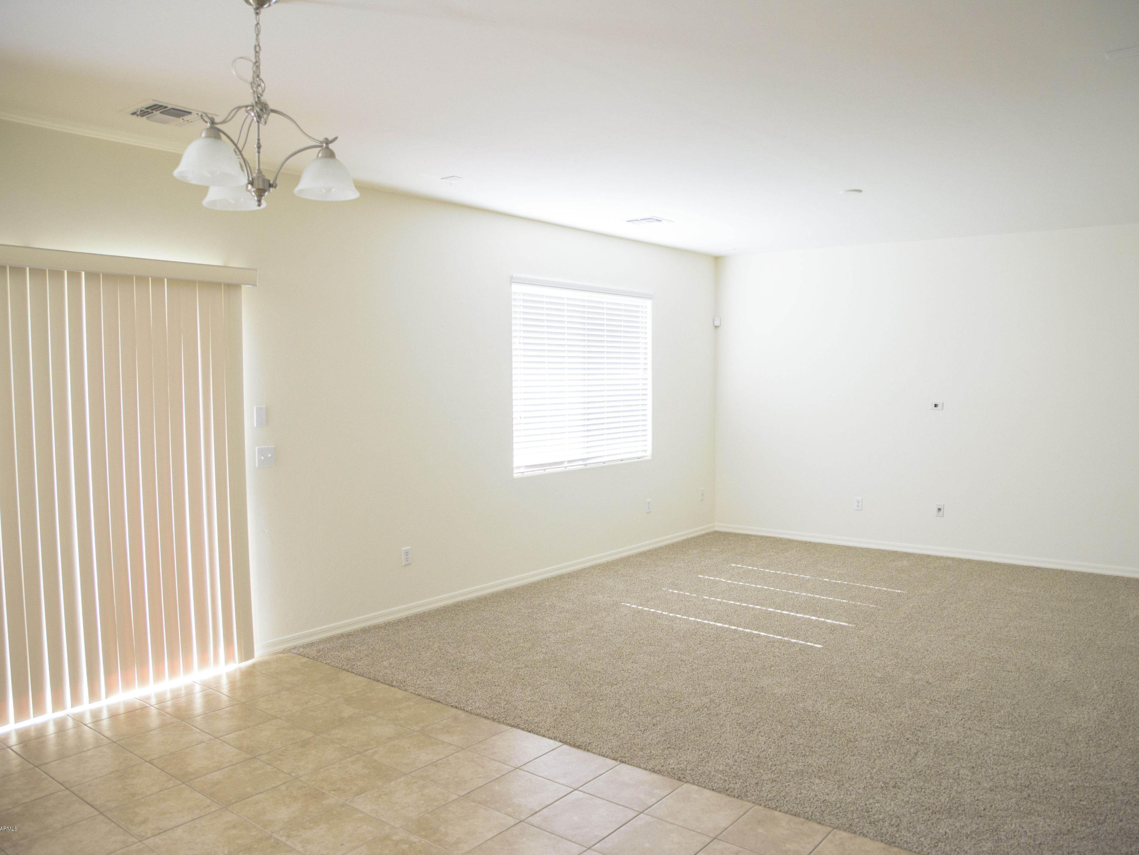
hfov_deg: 67.2
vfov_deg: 53.1
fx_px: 856
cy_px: 428
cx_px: 618
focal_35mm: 26
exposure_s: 1/250
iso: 2000
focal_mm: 24
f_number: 3.5
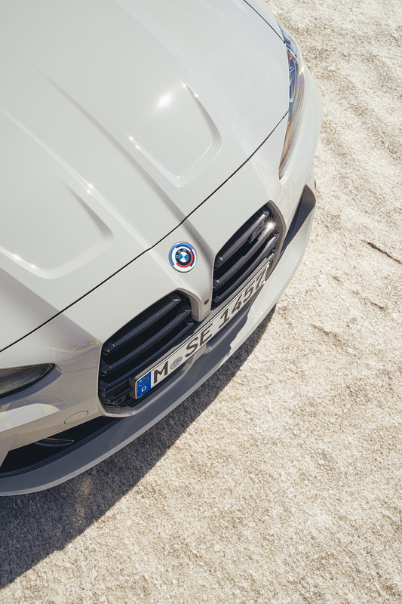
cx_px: 201
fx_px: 838
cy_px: 302
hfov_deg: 27.0
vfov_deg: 39.6
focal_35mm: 50
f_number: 9
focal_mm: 50
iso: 100
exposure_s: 1/100
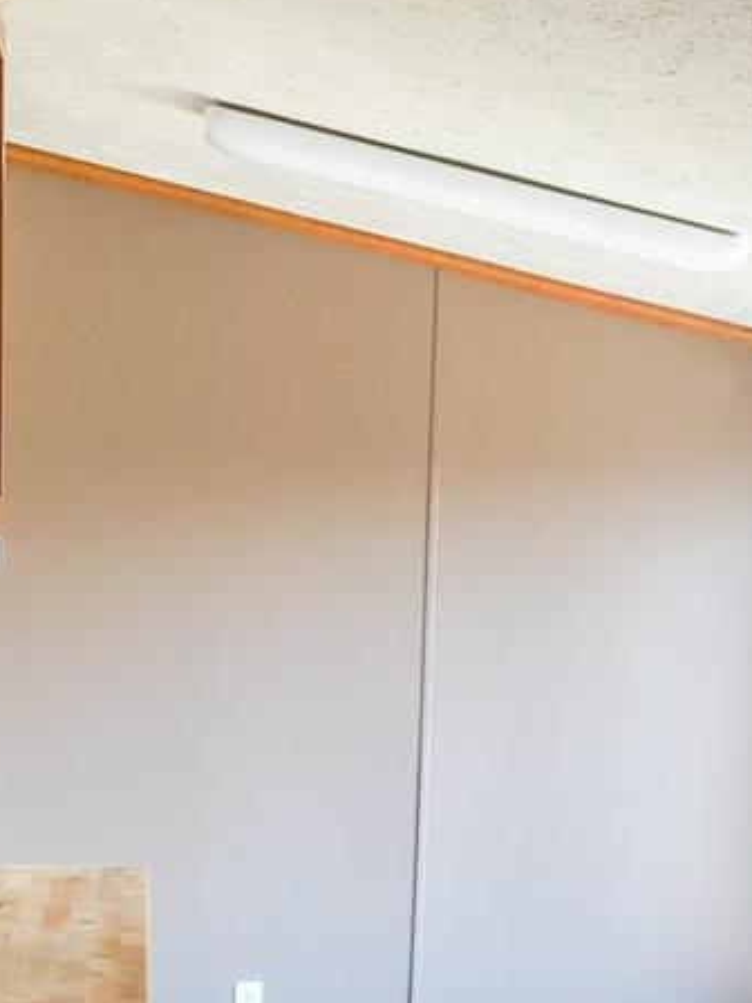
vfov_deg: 25.1
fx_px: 2172
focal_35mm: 75
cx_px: 680
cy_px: 934
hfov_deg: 19.3
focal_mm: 3.99
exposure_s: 1/60
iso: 25
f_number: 1.8
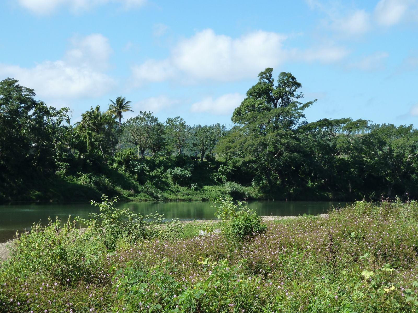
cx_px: 209
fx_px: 942
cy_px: 156
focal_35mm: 78
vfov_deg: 18.9
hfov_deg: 25.0
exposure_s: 1/400
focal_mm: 12.8
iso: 125
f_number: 4.2
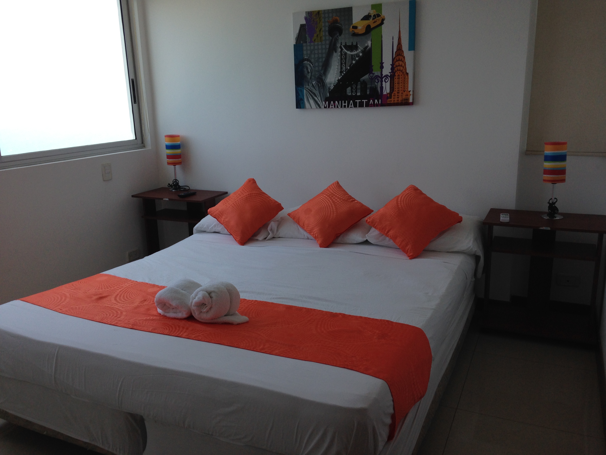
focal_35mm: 33
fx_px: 578
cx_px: 303
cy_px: 228
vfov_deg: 42.9
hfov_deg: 55.4
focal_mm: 4.12
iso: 50
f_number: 2.4
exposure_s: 1/350
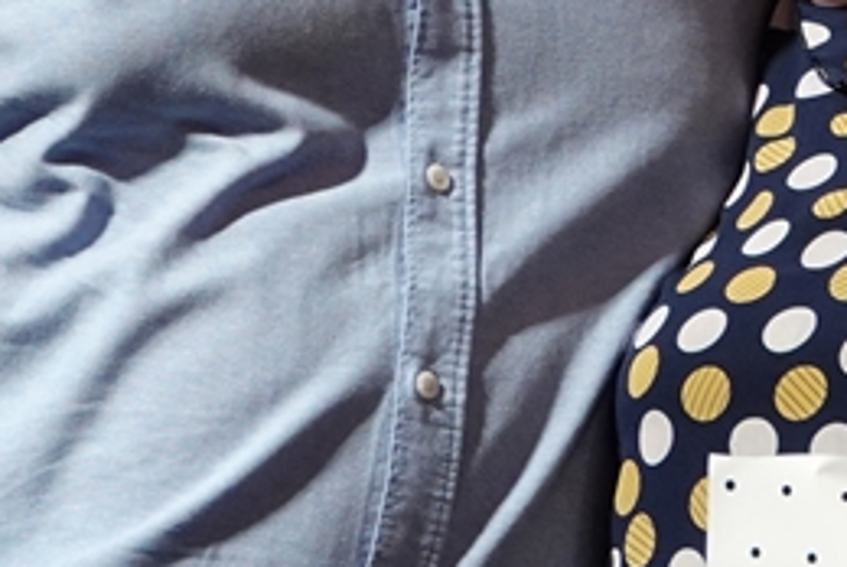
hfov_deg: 3.3
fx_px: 14486
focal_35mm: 615
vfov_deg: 2.2
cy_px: -173
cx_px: 893
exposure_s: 1/50
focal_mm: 51.14
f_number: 4
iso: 800
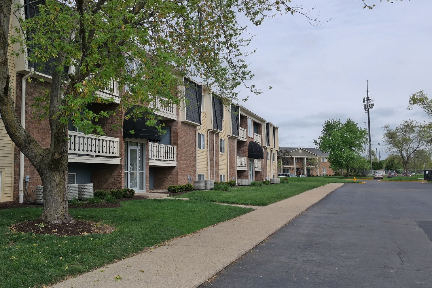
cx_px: 216
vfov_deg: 40.0
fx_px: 396
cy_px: 144
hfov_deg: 57.2
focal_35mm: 33
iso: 100
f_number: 6.3
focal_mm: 22
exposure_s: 1/320
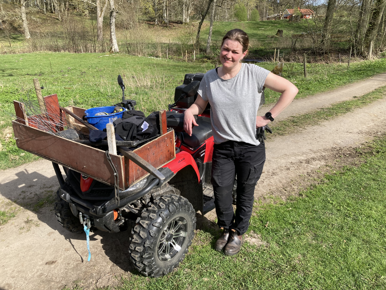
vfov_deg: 49.7
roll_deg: +1.6
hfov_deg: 63.4
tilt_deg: -19.7
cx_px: 193
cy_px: 145
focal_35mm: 28
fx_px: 312
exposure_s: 1/1171
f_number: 1.8
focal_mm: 3.99
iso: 20
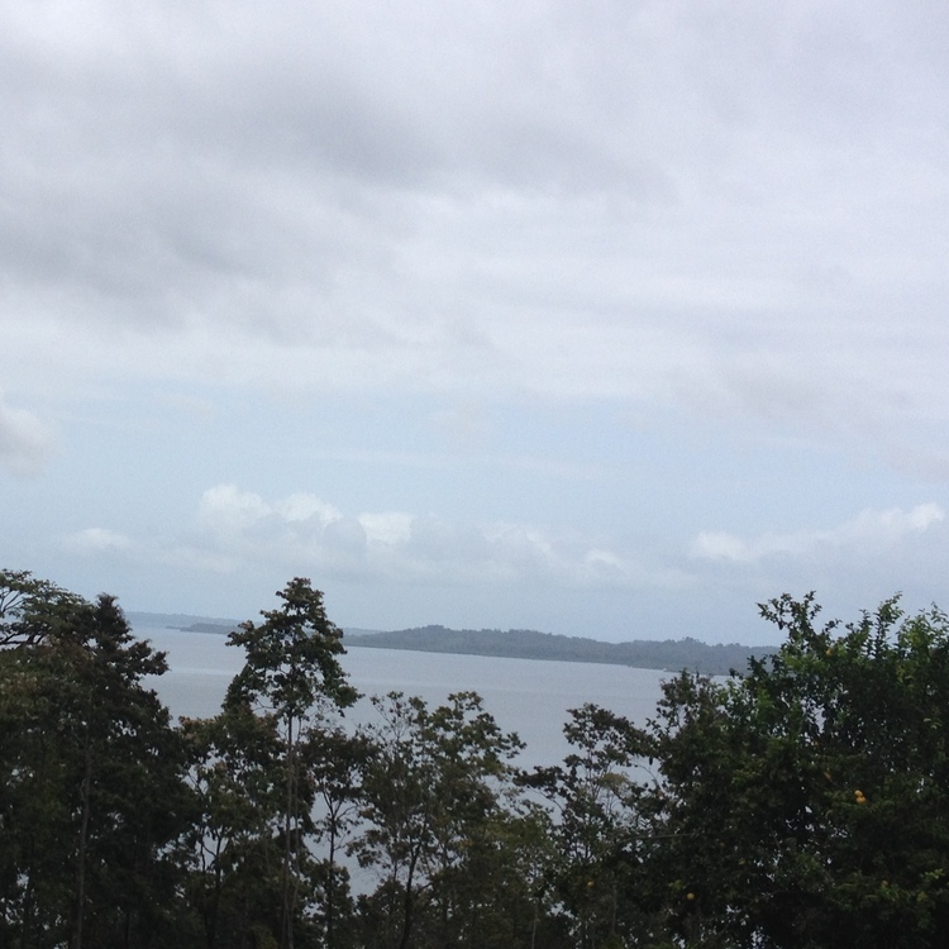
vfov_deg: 26.1
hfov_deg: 25.8
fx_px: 2047
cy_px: 518
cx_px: 253
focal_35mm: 66
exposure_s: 1/2208
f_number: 2.4
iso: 50
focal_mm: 4.28
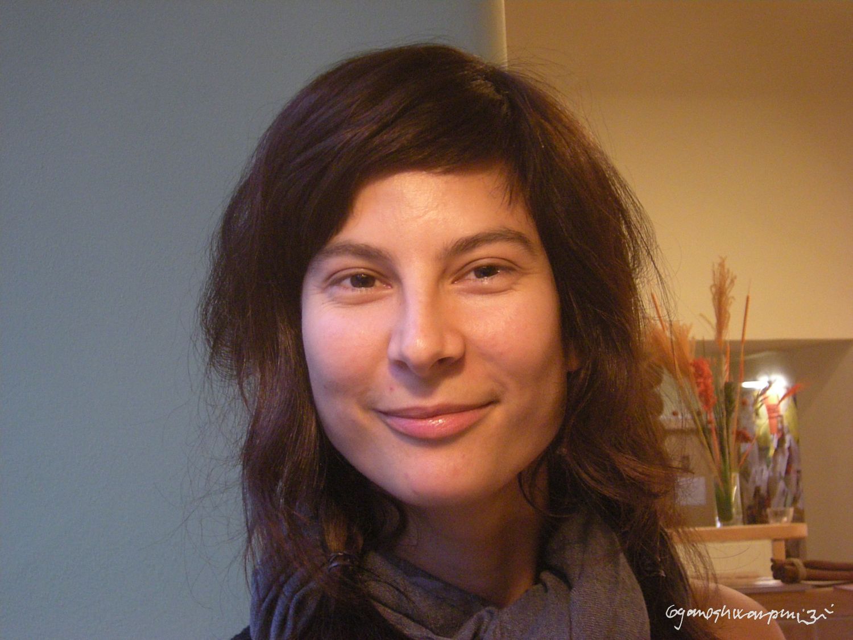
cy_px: 320
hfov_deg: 31.7
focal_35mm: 61
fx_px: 1503
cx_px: 426
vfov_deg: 24.0
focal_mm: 10.1
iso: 400
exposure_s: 1/17
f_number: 4.1
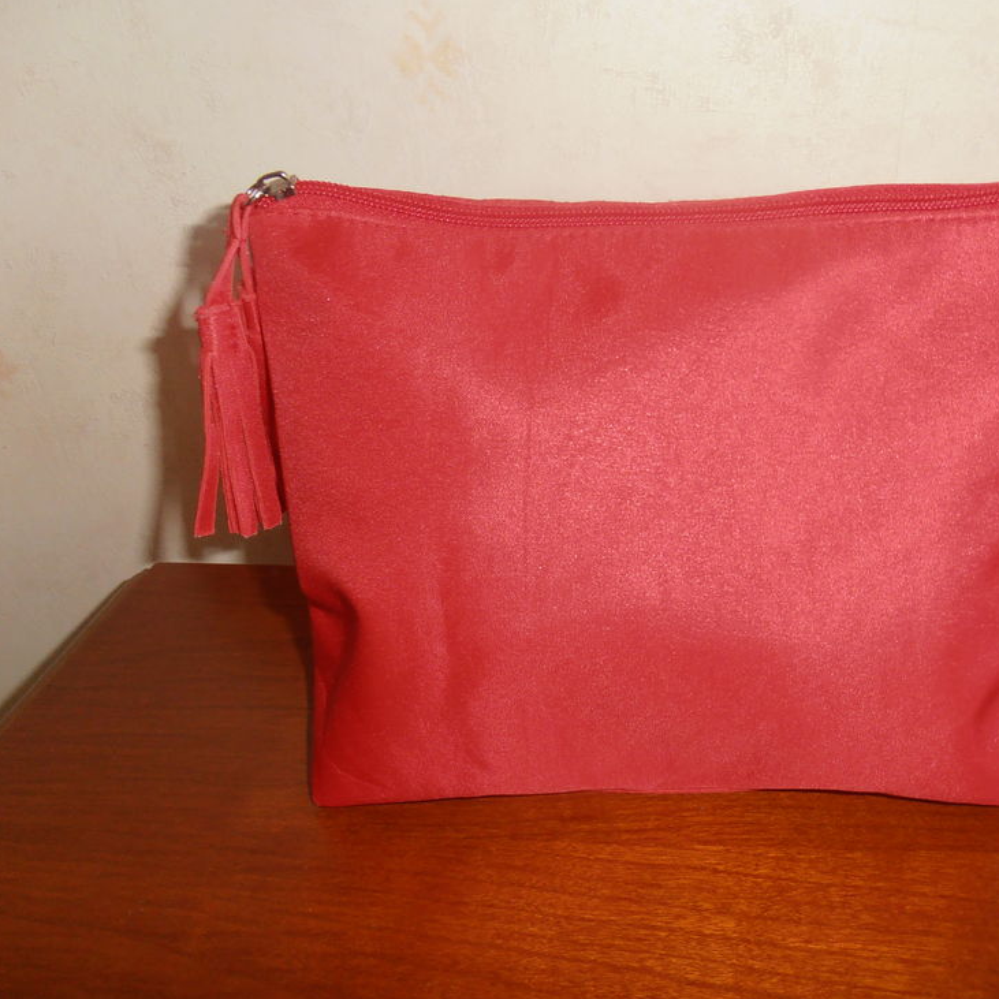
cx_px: 652
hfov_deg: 54.7
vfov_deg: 55.6
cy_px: 499
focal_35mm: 29
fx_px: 947
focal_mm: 4.2
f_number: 3
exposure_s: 1/30
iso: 125
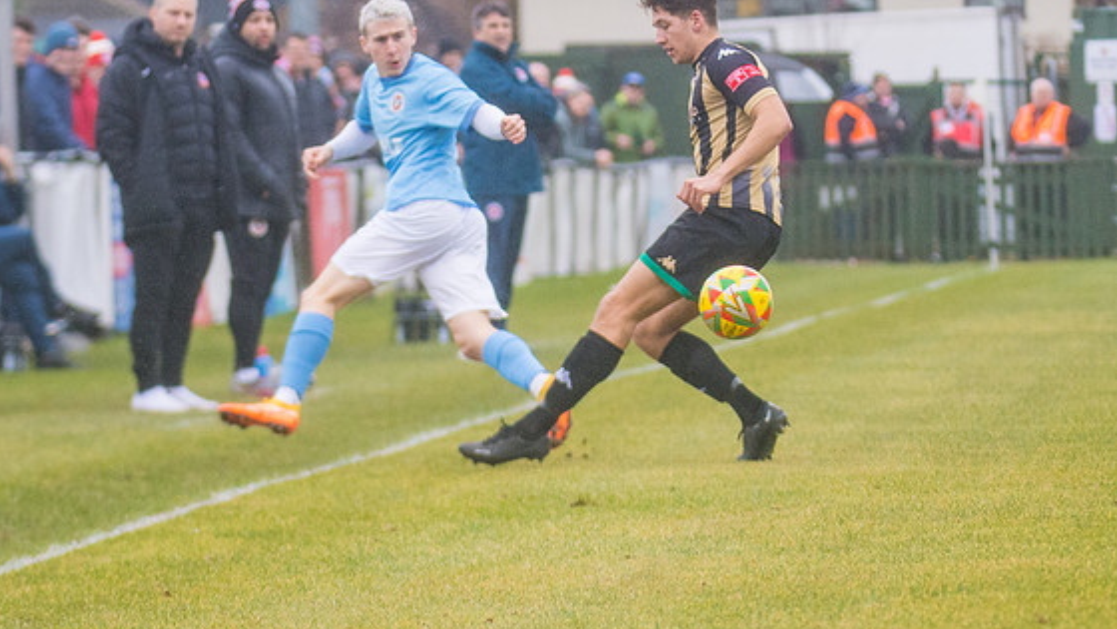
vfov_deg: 3.0
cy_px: 250
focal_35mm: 404
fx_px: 11966
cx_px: 603
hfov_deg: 5.3
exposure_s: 1/1600
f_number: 4
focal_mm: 195
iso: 1250
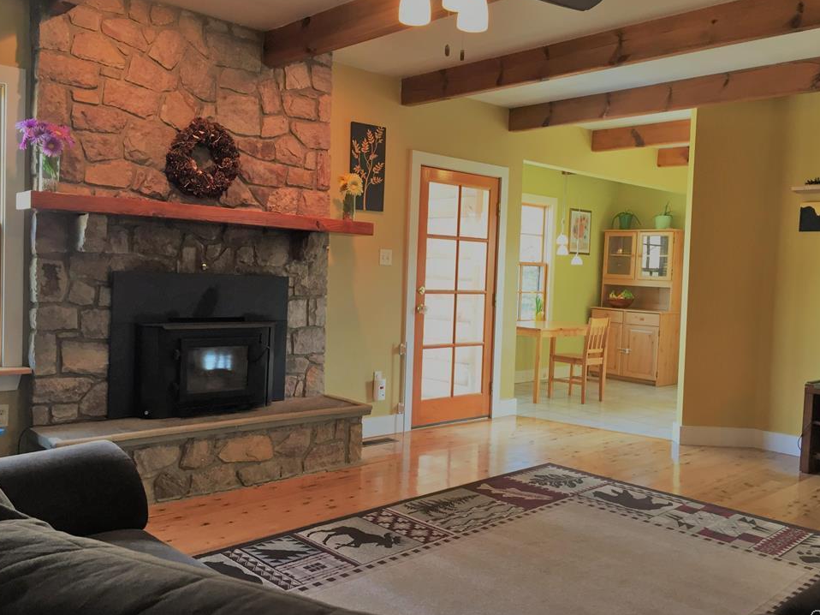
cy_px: 308
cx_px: 426
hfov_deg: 58.3
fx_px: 734
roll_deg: -1.3
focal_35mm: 31
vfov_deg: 45.4
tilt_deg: -3.6
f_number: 2.2
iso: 64
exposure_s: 1/30
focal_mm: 4.15
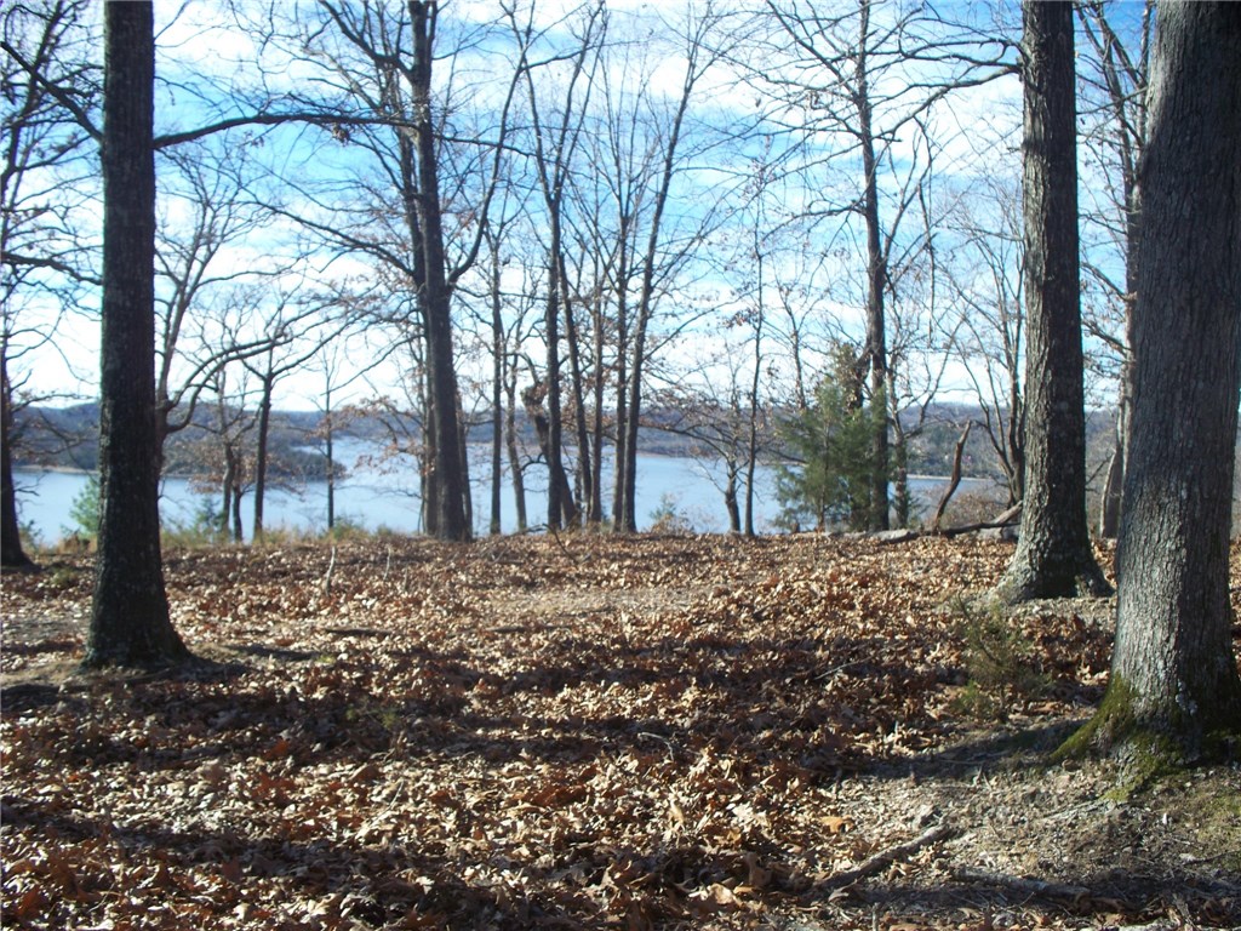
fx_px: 1291
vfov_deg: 39.7
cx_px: 620
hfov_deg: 51.4
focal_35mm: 36
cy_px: 466
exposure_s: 1/400
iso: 64
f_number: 2.8
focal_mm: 7.54
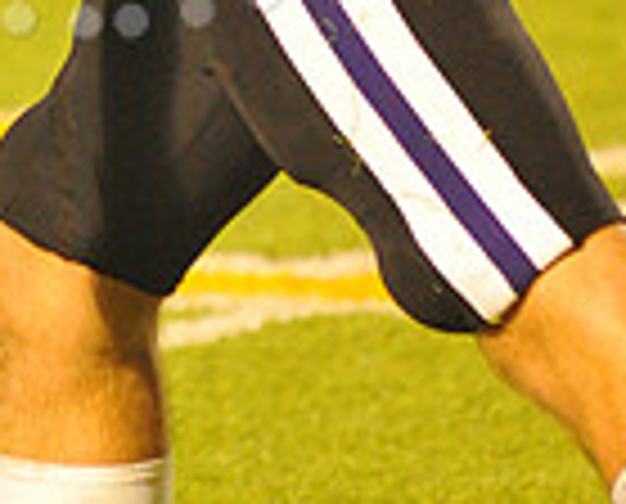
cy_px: -513
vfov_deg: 2.0
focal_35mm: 780
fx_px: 14492
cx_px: 86
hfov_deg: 2.5
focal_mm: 200
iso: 6400
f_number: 5
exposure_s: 1/200
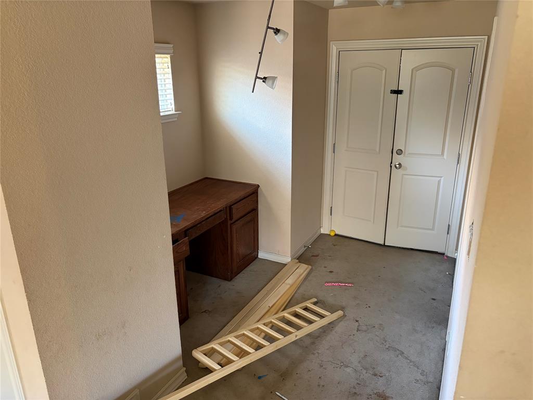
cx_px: 266
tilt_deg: -18.1
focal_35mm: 26
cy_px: 200
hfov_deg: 67.3
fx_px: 400
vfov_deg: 53.1
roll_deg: +0.3
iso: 400
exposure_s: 1/40
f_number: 1.6
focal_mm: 5.96
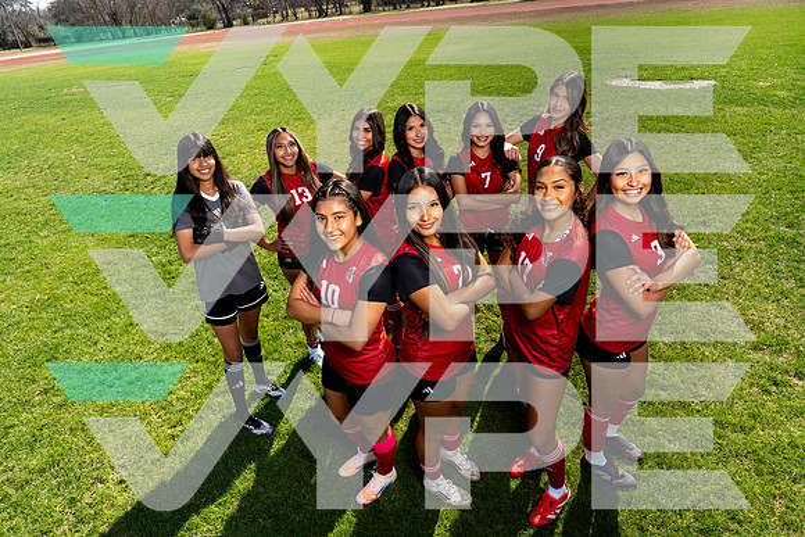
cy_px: 268
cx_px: 402
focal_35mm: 24
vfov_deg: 53.2
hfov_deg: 73.7
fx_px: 537
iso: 100
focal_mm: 24
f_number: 9
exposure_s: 1/200
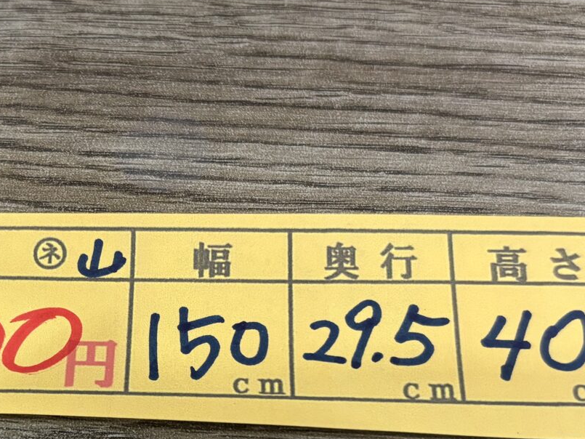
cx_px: 132
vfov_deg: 23.3
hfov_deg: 30.6
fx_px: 1048
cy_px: 350
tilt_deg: -65.4
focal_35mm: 62
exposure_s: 1/60
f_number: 1.6
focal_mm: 5.96
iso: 250
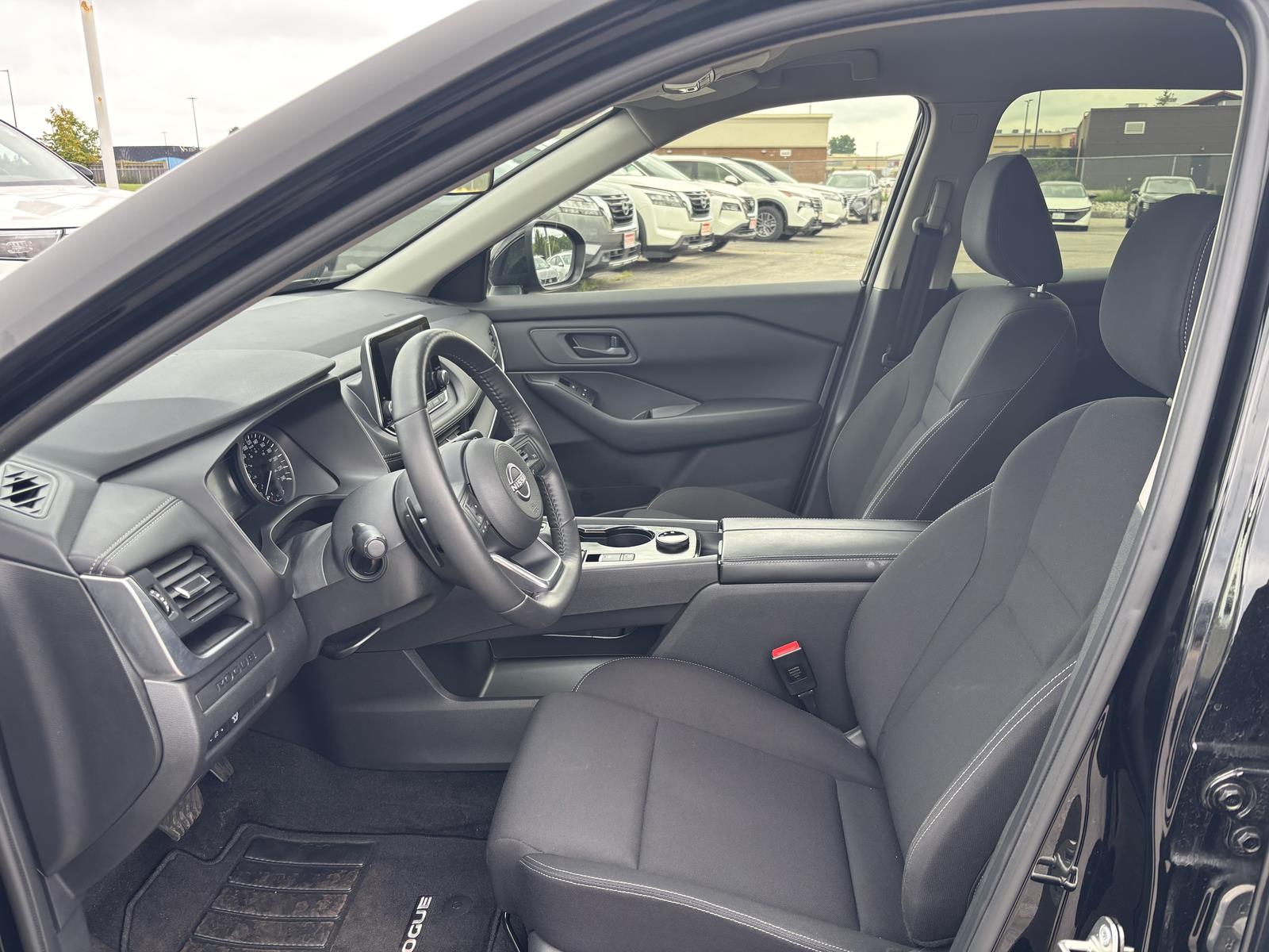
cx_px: 634
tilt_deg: -16.9
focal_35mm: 26
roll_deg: +0.4
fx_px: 953
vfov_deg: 53.1
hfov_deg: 67.3
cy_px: 476
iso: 40
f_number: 1.6
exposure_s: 1/167
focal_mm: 5.96
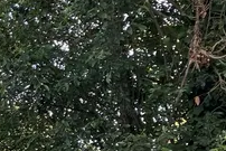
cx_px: -98
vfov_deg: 9.8
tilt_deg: -3.3
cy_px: 257
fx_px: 842
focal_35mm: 134
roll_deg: -0.2
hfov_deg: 14.4
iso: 32
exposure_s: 1/403
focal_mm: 4.2
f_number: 1.6
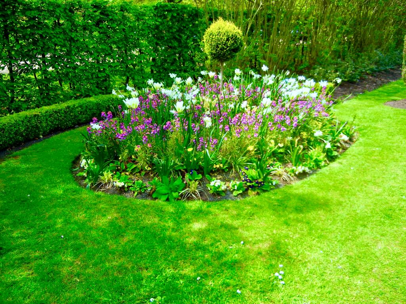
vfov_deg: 41.8
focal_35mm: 34
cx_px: 203
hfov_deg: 54.0
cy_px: 152
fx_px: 399
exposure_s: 1/450
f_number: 3.6
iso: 160
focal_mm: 6.2
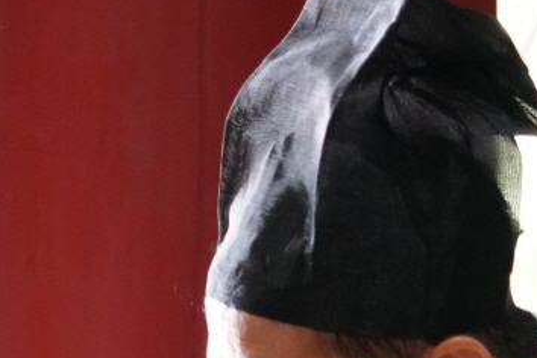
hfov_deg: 3.8
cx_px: -432
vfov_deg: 2.6
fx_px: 7965
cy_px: 821
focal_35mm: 534
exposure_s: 1/160
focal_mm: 105
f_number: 4
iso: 3200
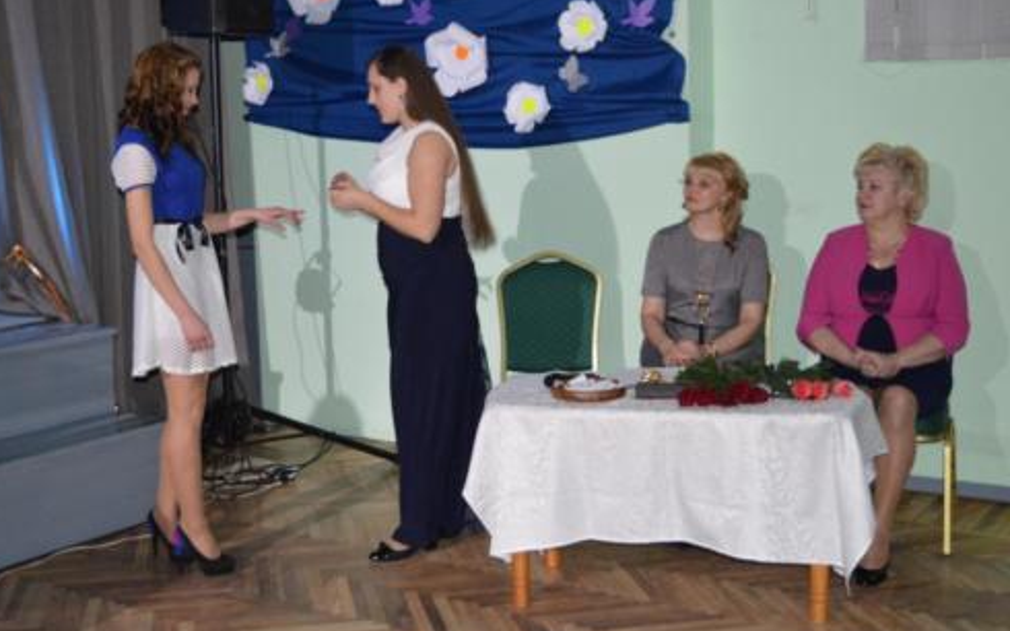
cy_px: 304
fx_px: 1459
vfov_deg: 24.4
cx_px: 505
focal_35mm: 53
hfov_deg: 38.2
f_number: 4.5
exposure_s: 1/60
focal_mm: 34
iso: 2000
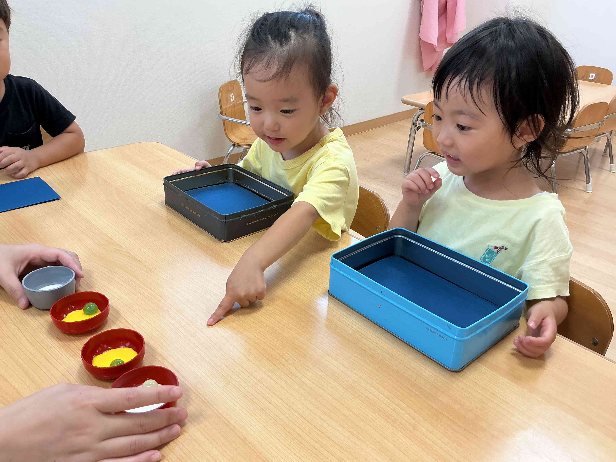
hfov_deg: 61.7
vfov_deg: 48.2
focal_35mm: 29
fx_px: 516
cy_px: 231
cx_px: 308
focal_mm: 3
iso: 40
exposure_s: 1/120
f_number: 1.8
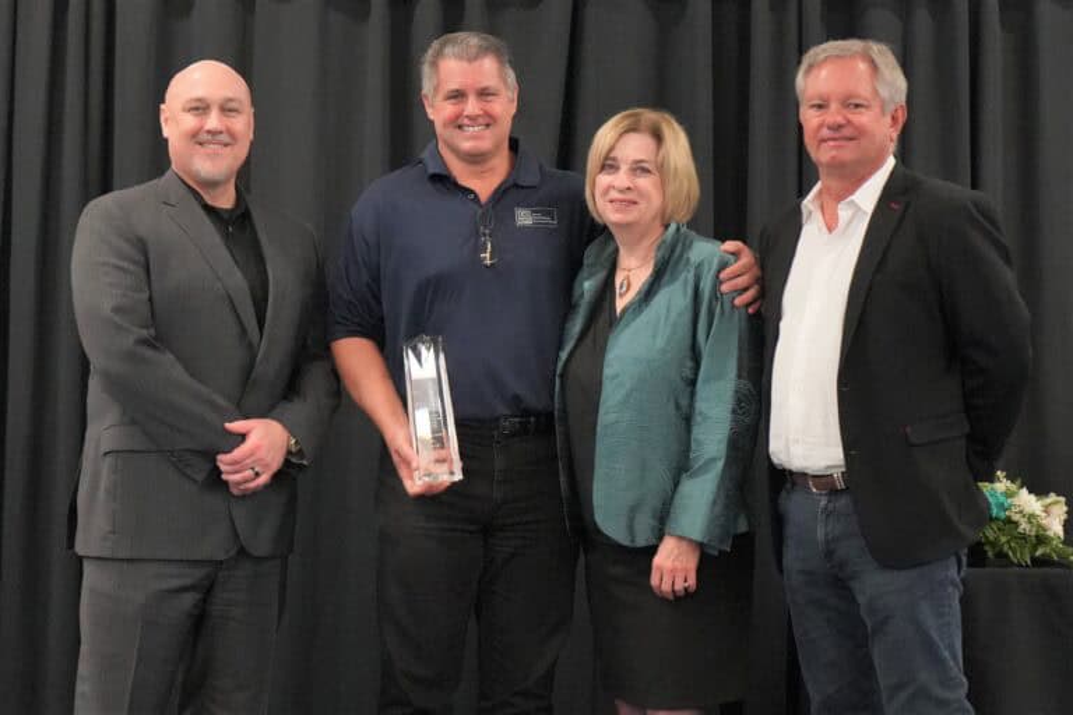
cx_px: 536
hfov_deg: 41.1
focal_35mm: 48
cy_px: 358
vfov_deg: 28.1
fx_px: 1431
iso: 10000
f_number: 4.5
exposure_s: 1/160
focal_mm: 48
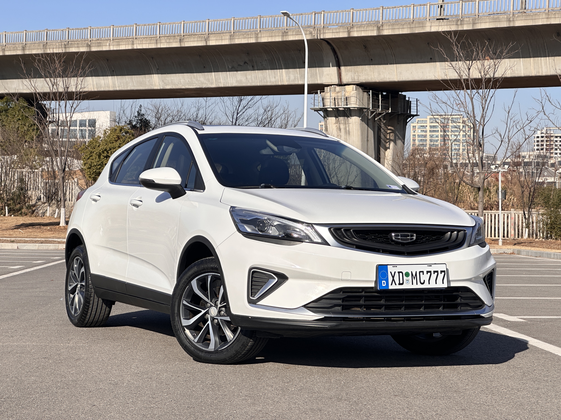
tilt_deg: +0.6
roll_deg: -0.4
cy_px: 210
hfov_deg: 25.3
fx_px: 1248
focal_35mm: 77
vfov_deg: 19.1
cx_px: 280
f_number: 2.8
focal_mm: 9
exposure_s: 1/1155
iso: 32
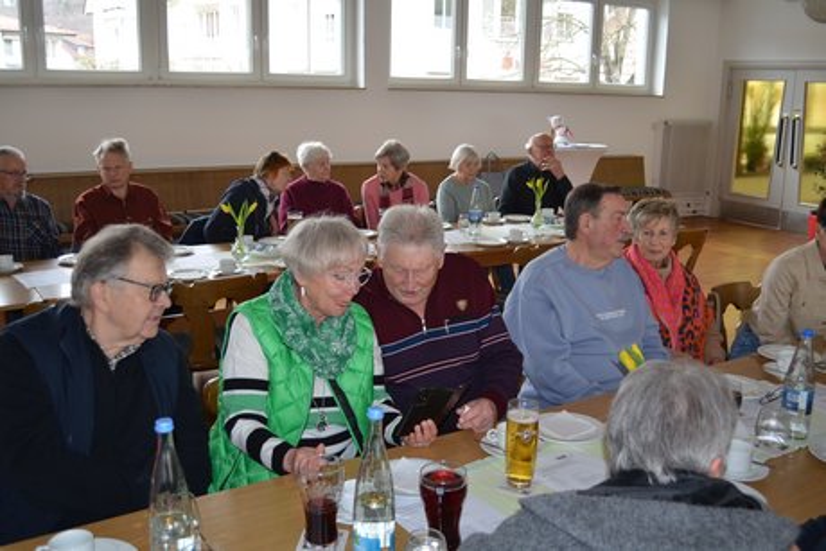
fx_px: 826
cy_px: 276
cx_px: 413
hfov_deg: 53.1
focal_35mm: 36
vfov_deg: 36.9
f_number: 4
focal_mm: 24
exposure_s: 1/80
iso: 400
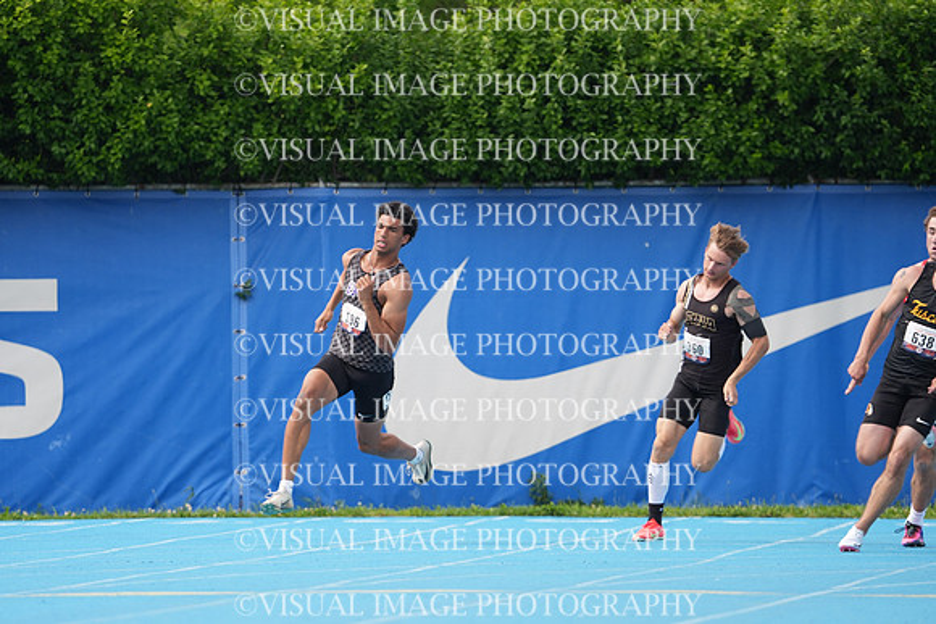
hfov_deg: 3.7
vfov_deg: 2.5
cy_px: 312
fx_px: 14381
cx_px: 468
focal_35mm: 553
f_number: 6.3
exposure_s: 1/640
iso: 500
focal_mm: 553
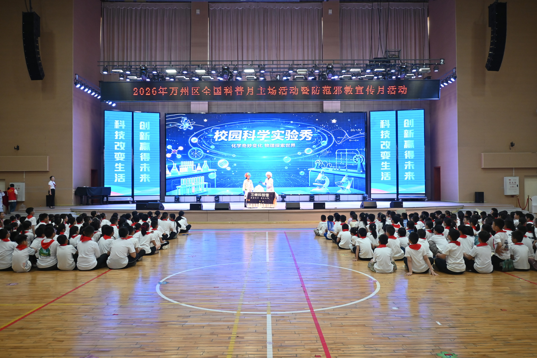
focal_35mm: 29
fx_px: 436
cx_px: 268
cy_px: 179
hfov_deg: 63.2
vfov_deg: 44.6
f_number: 4
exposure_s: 1/100
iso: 640
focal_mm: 19.5
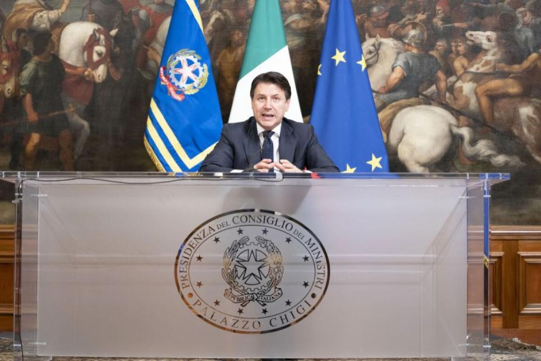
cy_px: 180
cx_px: 270
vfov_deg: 19.5
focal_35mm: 70
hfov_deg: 28.8
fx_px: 1052
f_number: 2.8
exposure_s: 1/250
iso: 2000
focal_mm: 70
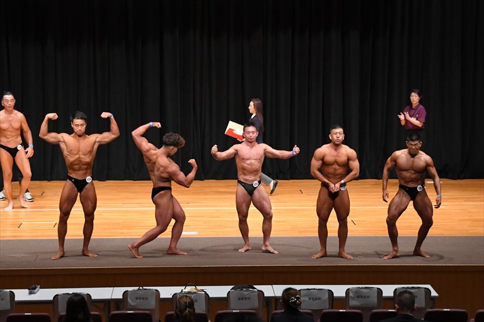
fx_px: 1451
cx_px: 242
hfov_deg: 18.9
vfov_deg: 12.7
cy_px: 161
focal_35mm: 108
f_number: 5.6
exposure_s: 1/400
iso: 5000
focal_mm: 72
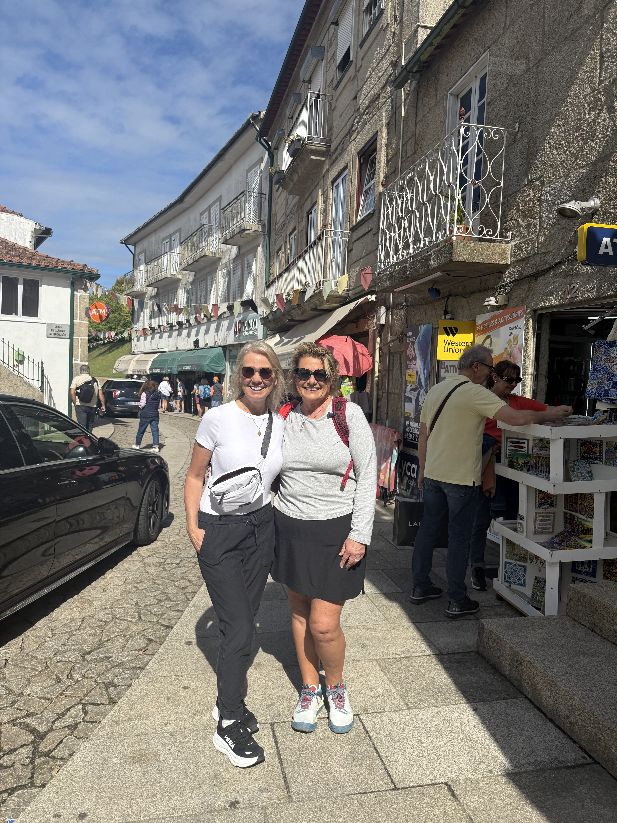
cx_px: 308
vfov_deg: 71.6
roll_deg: -2.4
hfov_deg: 56.8
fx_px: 570
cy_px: 412
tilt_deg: -2.7
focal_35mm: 24
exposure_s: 1/5319
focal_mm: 6.76
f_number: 1.78
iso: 80
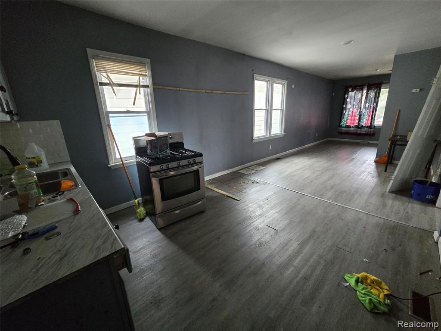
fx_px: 166
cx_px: 220
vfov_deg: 89.9
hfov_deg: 106.2
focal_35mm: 13
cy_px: 166
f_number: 2.2
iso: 800
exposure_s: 1/60
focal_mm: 2.2
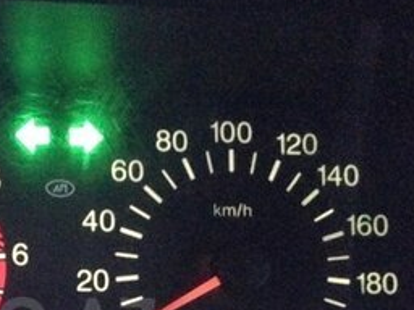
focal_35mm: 85
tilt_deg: -26.7
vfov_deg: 16.9
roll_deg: -2.9
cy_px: 322
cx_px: -10
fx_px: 1017
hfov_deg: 22.1
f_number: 2.4
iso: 1600
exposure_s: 1/17
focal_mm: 4.12
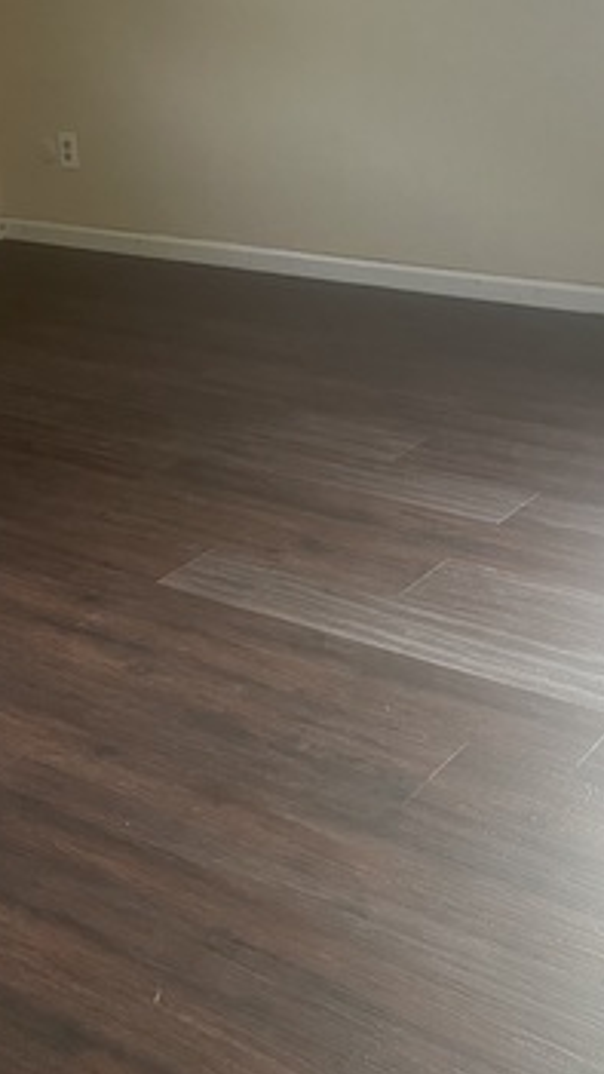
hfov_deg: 22.2
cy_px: 361
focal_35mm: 54
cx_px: 233
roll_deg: +3.4
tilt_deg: -16.4
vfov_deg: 38.1
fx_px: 1537
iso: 250
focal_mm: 4.2
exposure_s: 1/60
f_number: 1.6
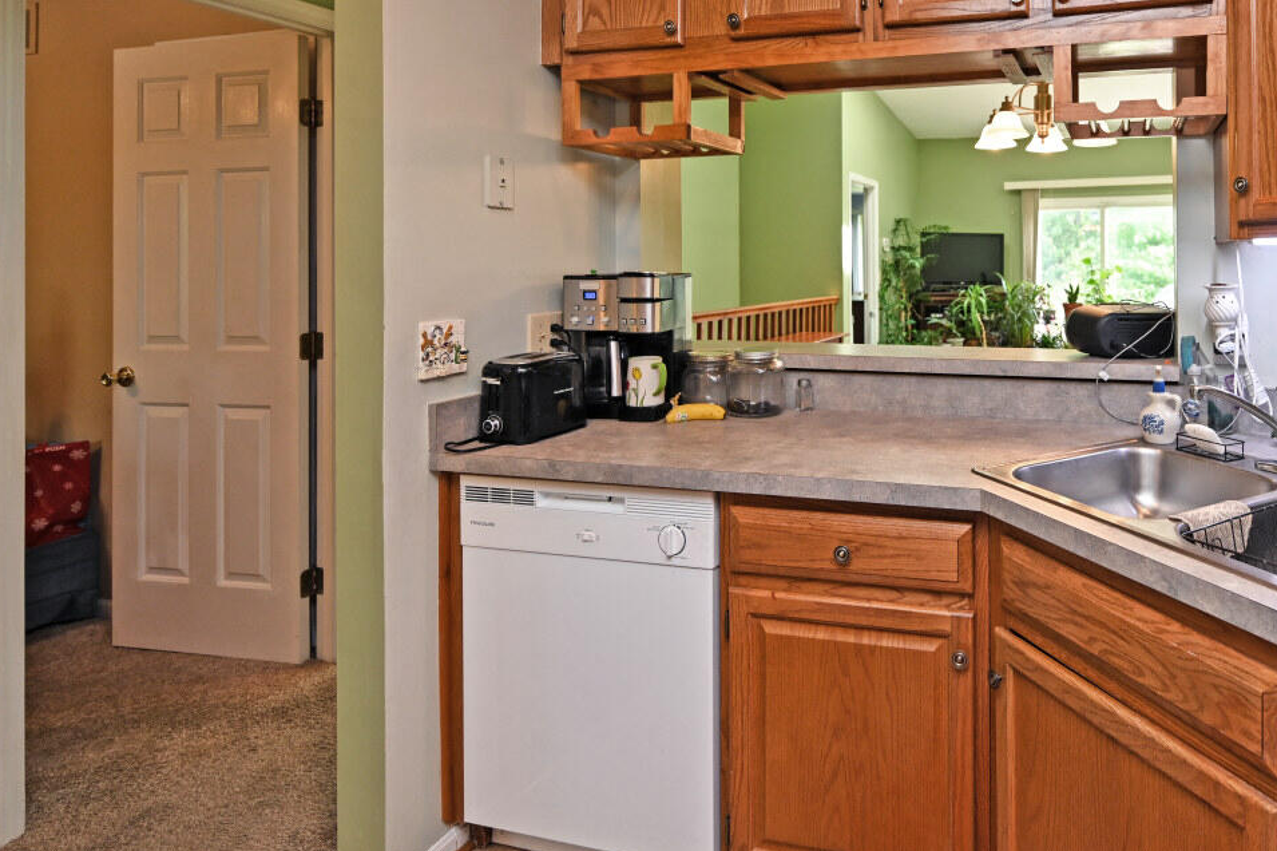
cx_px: 924
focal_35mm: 22
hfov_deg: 74.2
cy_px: 252
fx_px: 780
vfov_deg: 55.4
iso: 250
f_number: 4
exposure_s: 1/60
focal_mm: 14
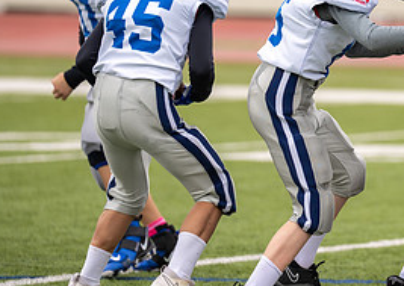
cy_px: 87
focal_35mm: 459
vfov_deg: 3.1
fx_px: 5251
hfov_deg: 4.4
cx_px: 365
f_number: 2.8
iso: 160
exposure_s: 1/1250
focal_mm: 188
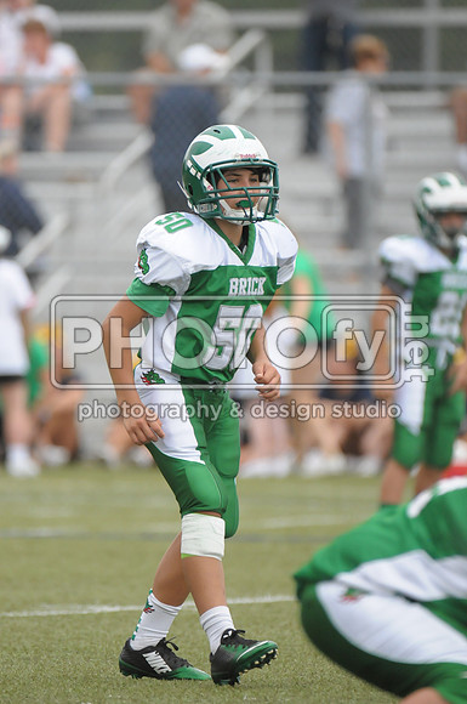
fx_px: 10538
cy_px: 352
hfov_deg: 2.5
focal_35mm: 540
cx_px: 234
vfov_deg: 3.8
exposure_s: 1/3200
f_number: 4
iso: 1600
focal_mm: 360
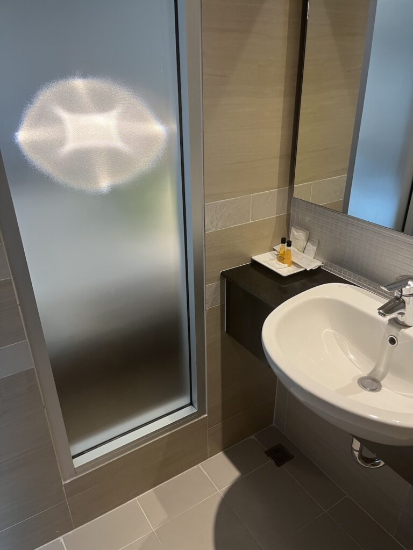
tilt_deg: -25.5
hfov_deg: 53.1
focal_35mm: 26
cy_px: 275
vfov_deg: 67.3
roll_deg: -0.1
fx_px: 414
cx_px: 206
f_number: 1.6
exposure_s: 1/50
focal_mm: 5.1
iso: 80
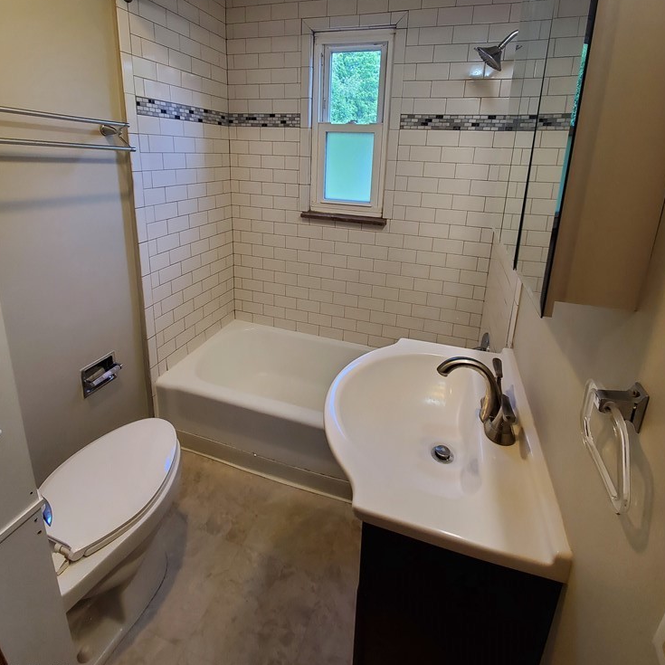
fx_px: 348
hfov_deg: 87.4
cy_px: 233
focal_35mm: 16
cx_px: 330
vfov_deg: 85.0
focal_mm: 1.8
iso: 100
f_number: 2.2
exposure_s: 1/59
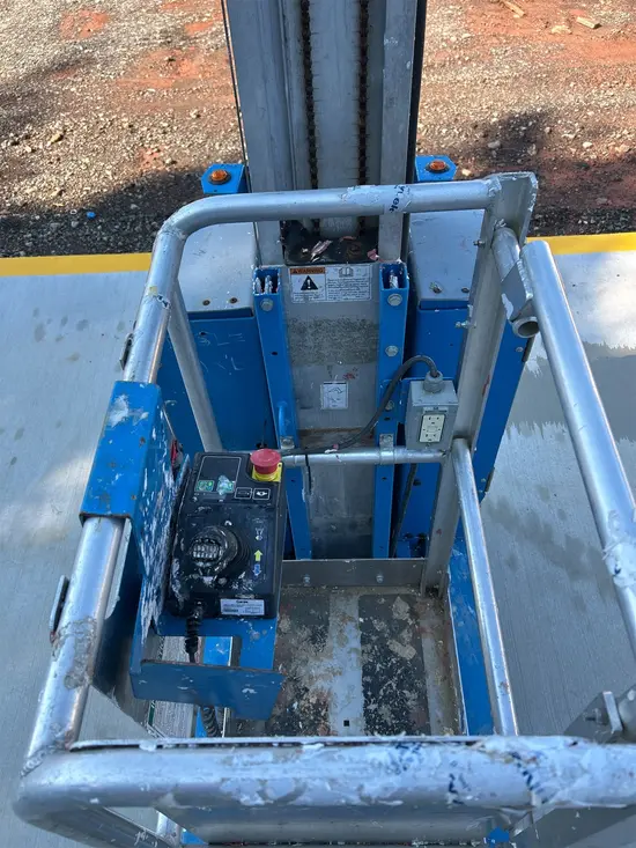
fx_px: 637
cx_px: 318
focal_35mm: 26
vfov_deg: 67.3
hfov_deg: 53.1
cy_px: 424
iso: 50
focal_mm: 5.7
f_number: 1.5
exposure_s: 1/859
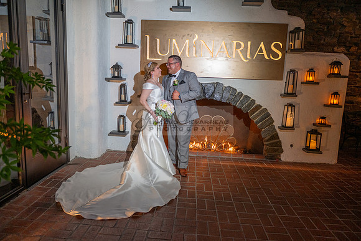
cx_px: 180
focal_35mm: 24
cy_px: 120
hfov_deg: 73.7
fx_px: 241
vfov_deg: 53.2
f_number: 2.8
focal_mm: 24
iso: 800
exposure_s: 1/100
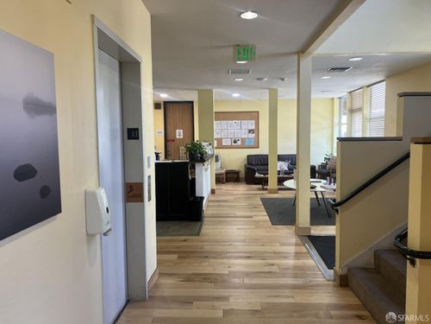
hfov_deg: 67.3
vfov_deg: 53.1
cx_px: 216
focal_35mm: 26
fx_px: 324
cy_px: 162
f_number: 1.5
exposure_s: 1/120
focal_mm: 5.7
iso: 125
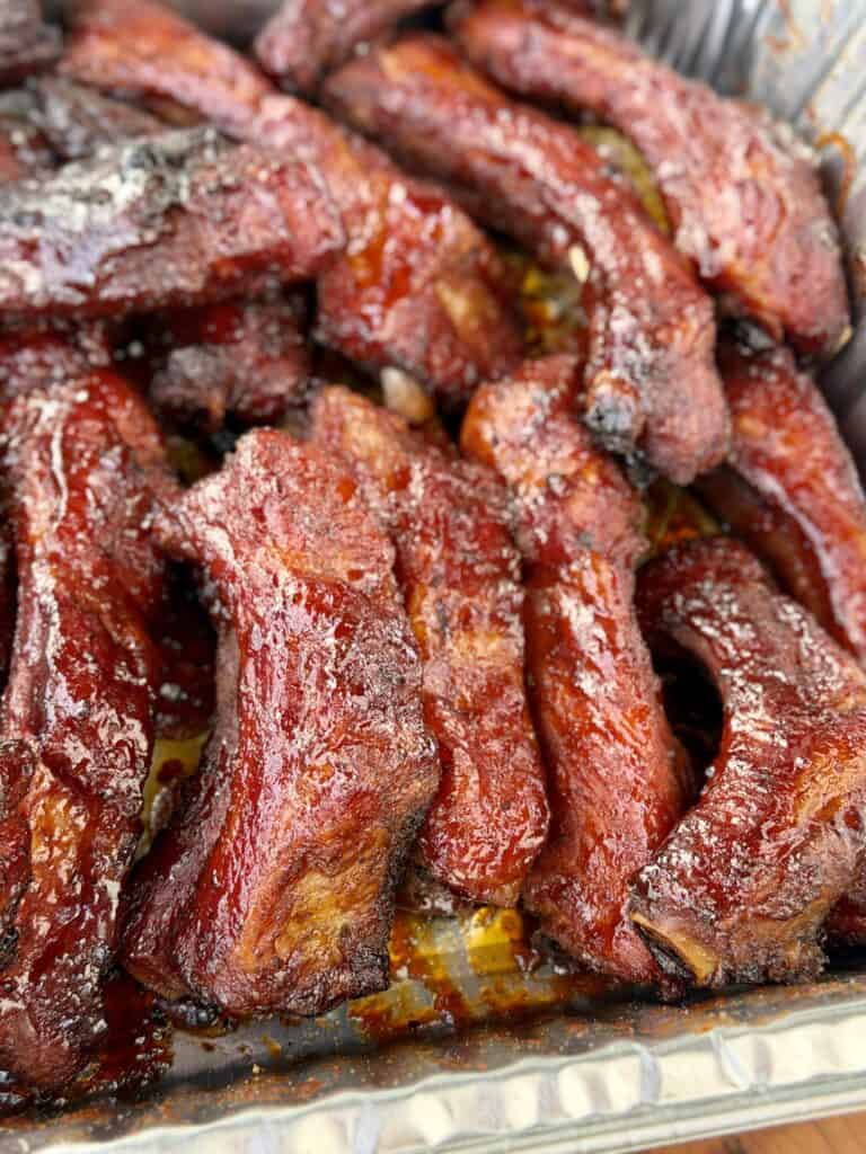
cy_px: 577
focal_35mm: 48
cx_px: 433
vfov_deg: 39.7
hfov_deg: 30.3
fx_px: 1601
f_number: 1.78
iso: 64
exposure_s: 1/260
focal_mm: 6.76
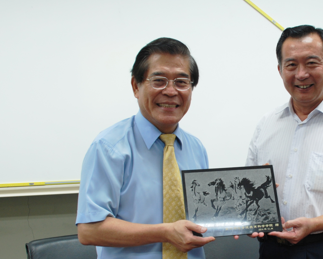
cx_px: 240
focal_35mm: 57
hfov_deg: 32.4
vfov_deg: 26.5
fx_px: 545
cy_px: 176
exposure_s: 1/20
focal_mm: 20
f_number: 3.8
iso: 200
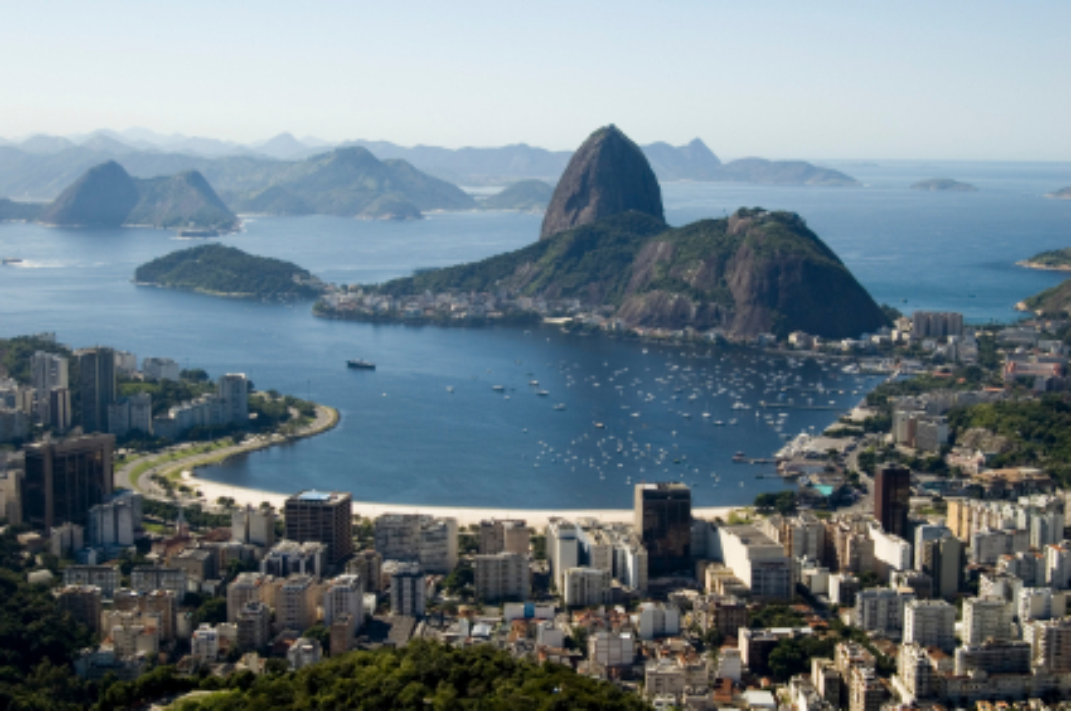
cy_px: 356
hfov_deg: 35.1
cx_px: 536
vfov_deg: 23.7
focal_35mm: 57
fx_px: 1693
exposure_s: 1/350
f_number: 9.5
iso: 200
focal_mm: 38
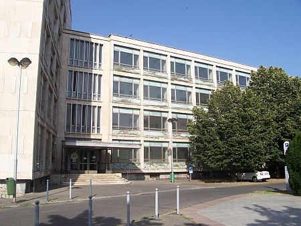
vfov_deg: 41.8
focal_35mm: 34
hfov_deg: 53.9
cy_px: 113
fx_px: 296
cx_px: 150
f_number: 5.6
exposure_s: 1/500
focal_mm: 5.6
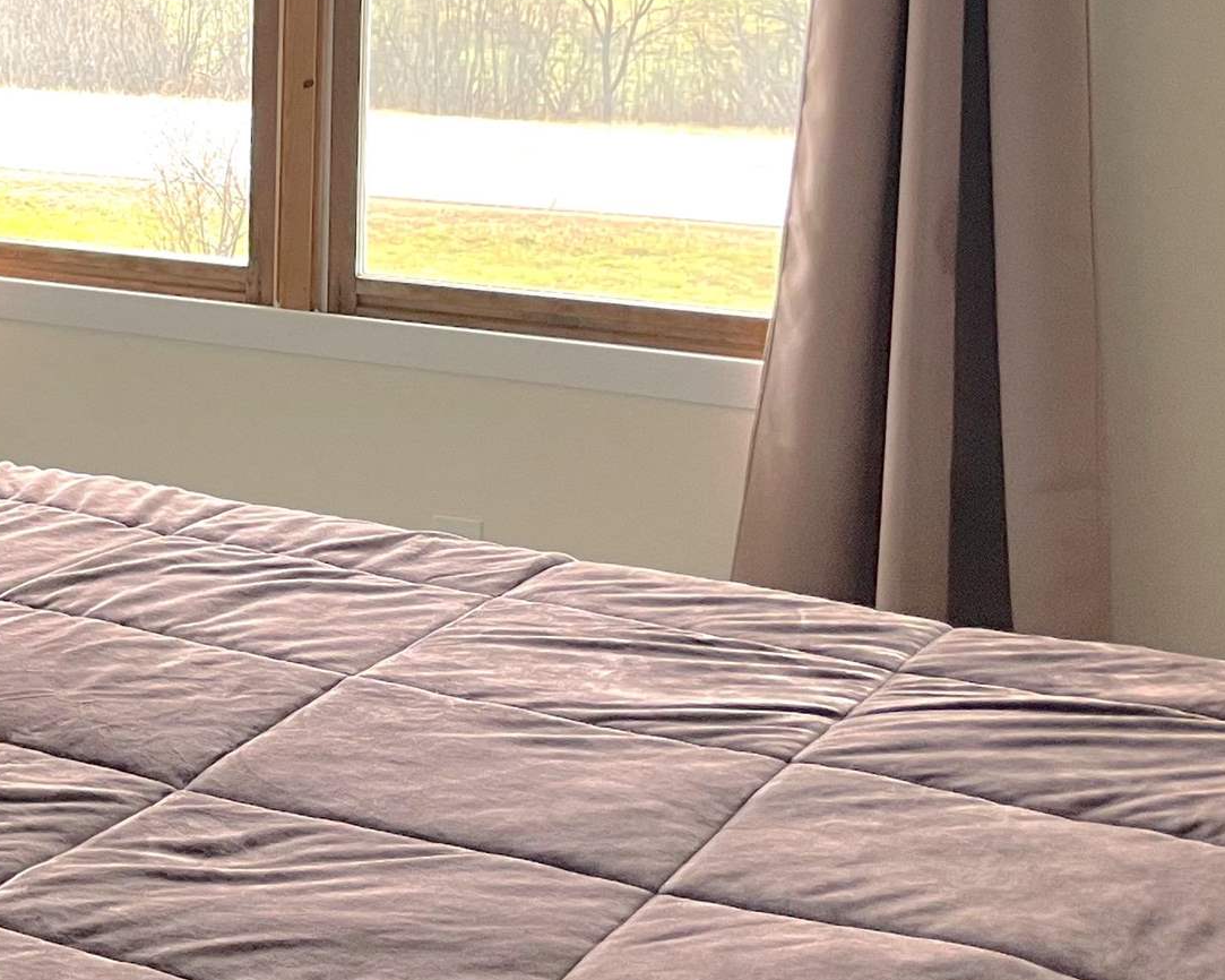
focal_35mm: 72
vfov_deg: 20.9
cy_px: 128
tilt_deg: -5.2
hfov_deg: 22.7
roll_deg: -0.1
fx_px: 2610
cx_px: -484
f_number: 1.6
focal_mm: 4.2
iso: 80
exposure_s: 1/60
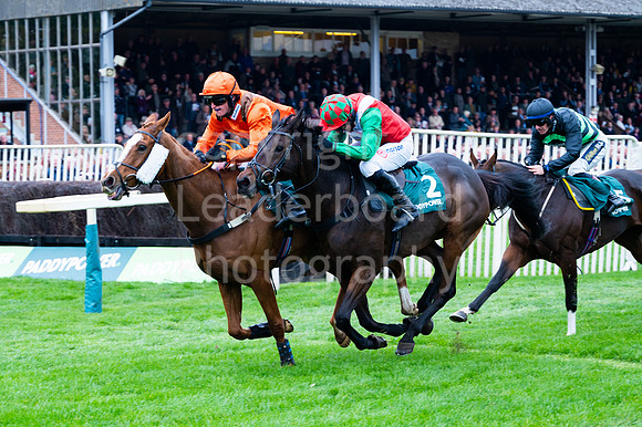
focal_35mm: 109
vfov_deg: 12.6
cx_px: 286
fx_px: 1936
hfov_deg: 18.8
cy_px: 237
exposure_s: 1/1000
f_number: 4
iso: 800
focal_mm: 98
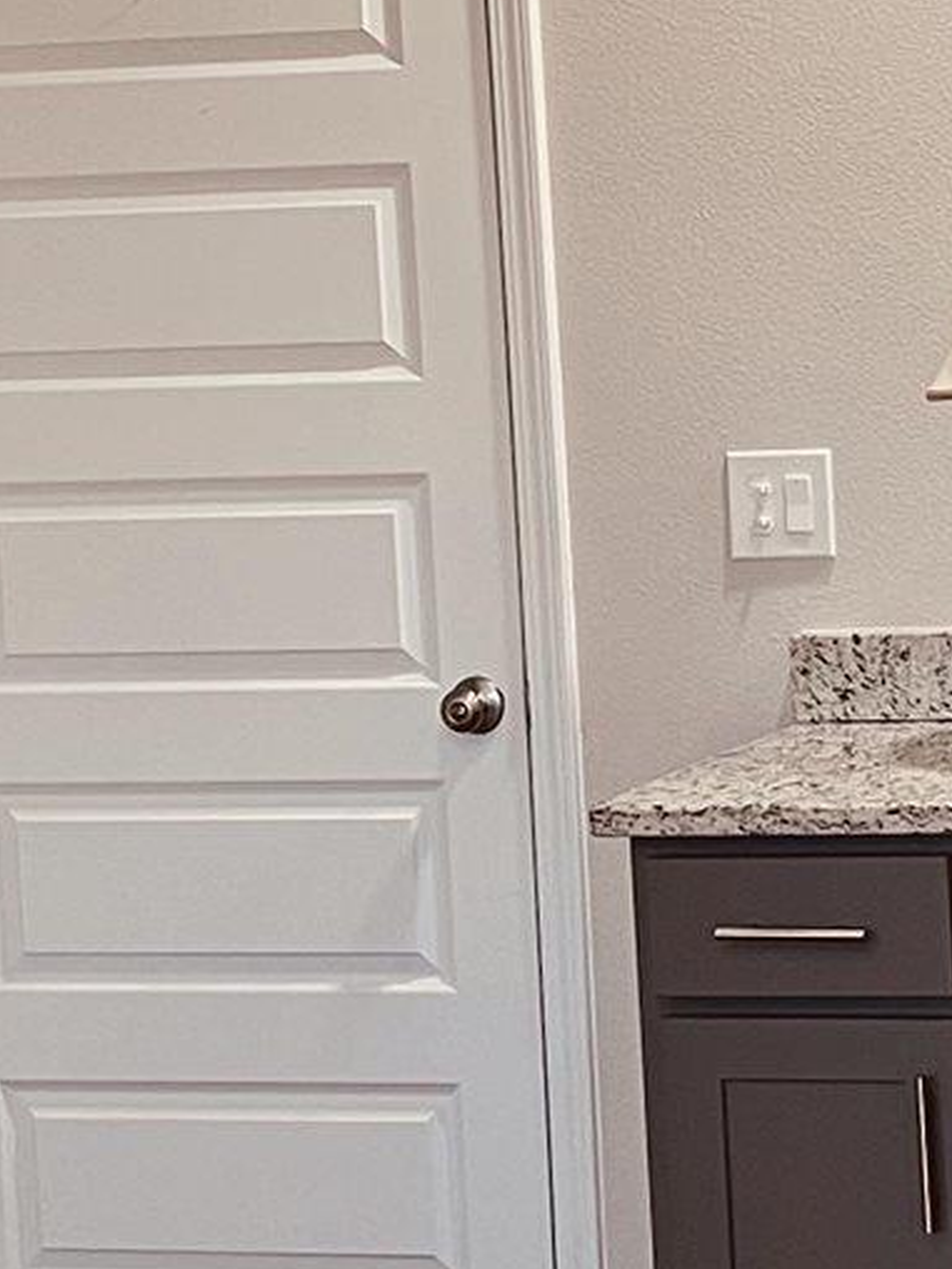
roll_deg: +2.9
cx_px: 1137
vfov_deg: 16.7
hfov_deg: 12.3
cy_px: 560
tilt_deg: -4.2
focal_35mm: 118
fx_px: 4327
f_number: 1.5
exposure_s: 1/60
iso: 100
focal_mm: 5.7
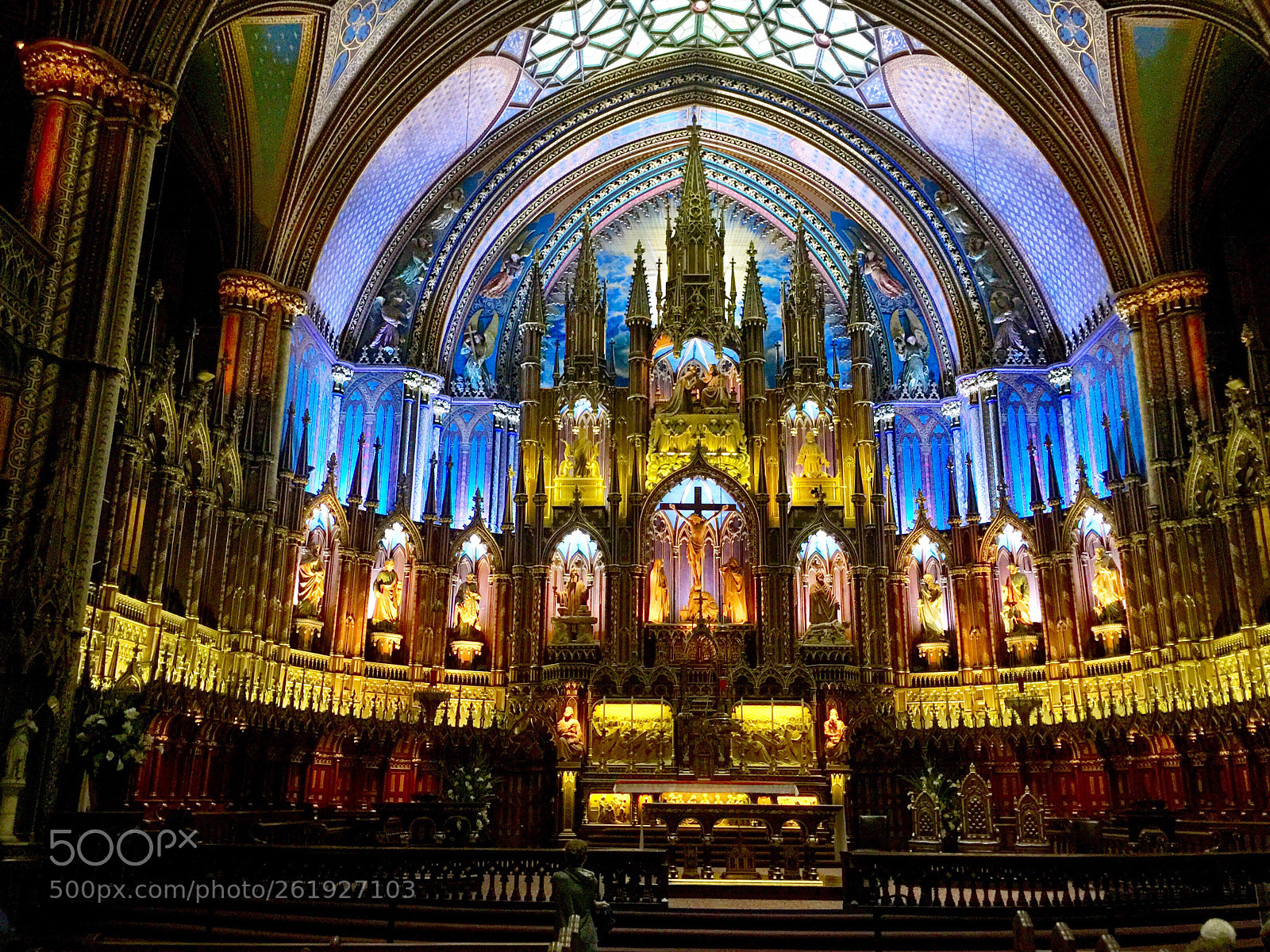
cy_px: 476
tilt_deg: +19.6
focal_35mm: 29
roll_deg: -2.6
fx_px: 1064
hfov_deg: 61.7
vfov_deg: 48.2
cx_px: 635
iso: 125
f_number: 2.2
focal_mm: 4.15
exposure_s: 1/10
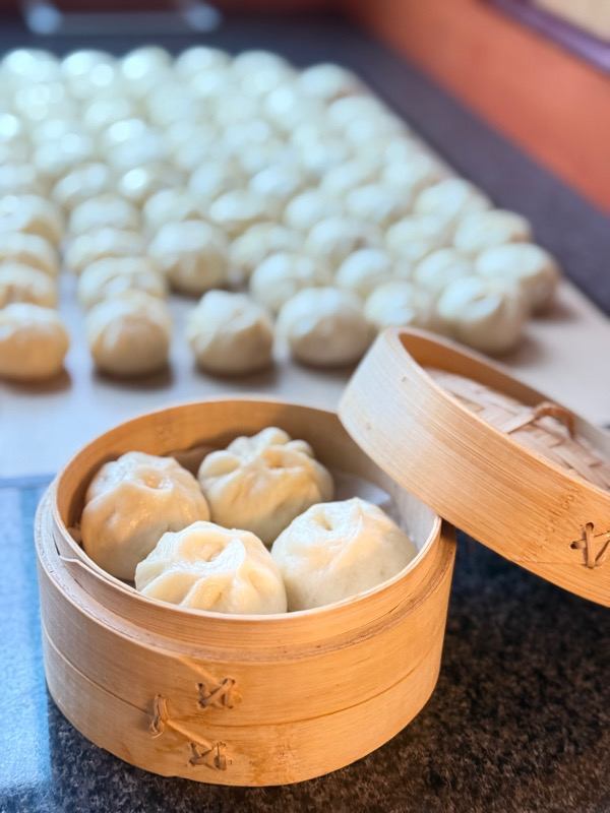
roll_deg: -3.4
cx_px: 305
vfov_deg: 39.7
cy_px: 406
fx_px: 1128
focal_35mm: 48
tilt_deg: -30.6
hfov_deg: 30.3
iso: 320
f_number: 1.78
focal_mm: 6.76
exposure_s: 1/33
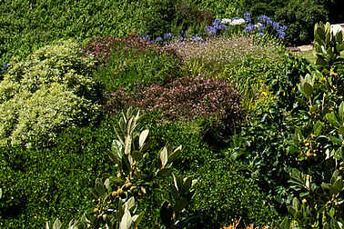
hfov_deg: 11.1
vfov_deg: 7.4
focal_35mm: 178
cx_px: 524
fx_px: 1701
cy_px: -235
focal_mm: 35
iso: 200
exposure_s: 1/500
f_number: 10
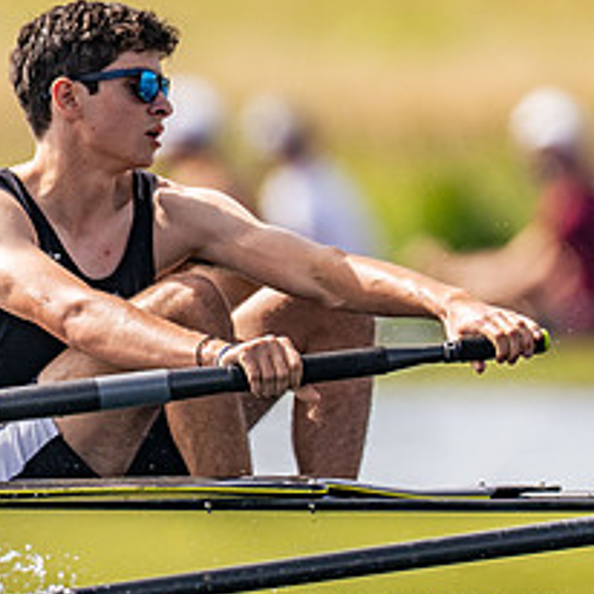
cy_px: 245
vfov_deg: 0.8
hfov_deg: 0.8
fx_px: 41857
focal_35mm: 2156
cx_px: 35
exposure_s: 1/2500
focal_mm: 600
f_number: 4
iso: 200
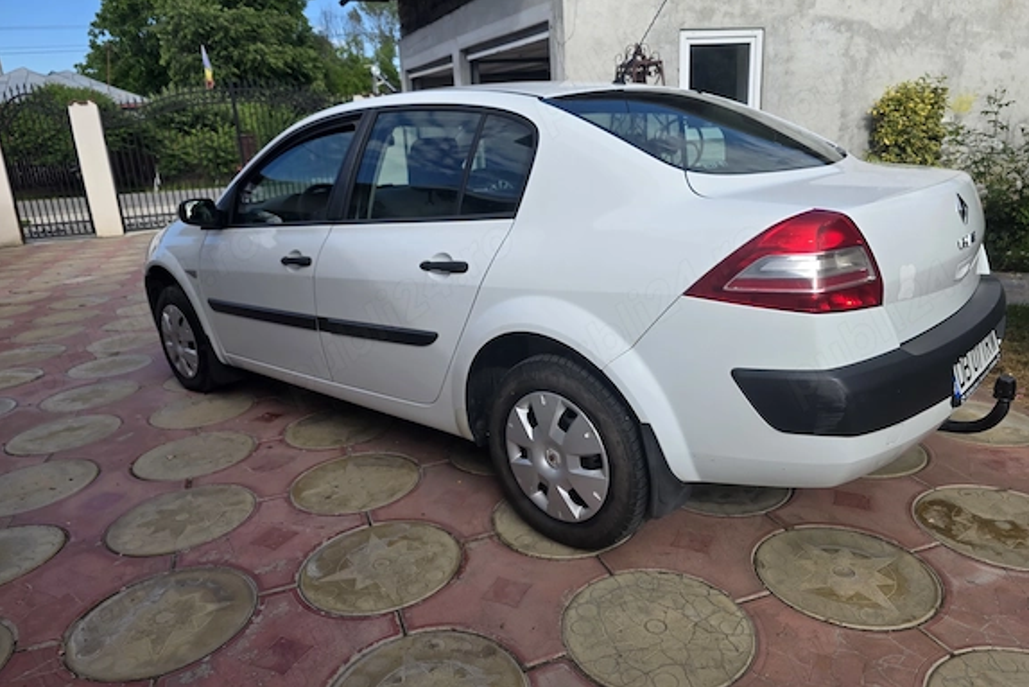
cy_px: 332
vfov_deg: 51.3
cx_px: 522
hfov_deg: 71.5
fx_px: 715
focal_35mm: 25
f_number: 1.7
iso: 80
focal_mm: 6.3
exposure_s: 1/3891
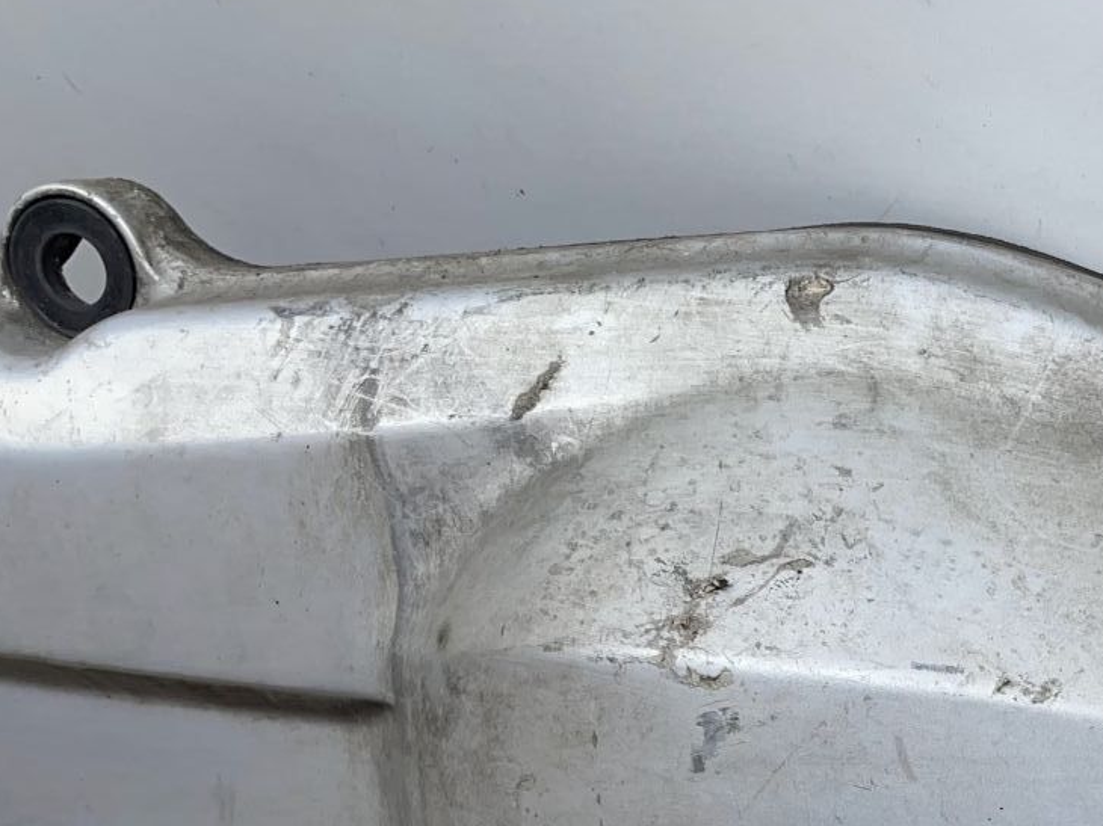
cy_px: 865
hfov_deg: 32.1
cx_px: 1005
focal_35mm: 57
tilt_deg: -60.0
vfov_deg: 24.3
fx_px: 1816
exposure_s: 1/100
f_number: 1.6
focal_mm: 4.2
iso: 64
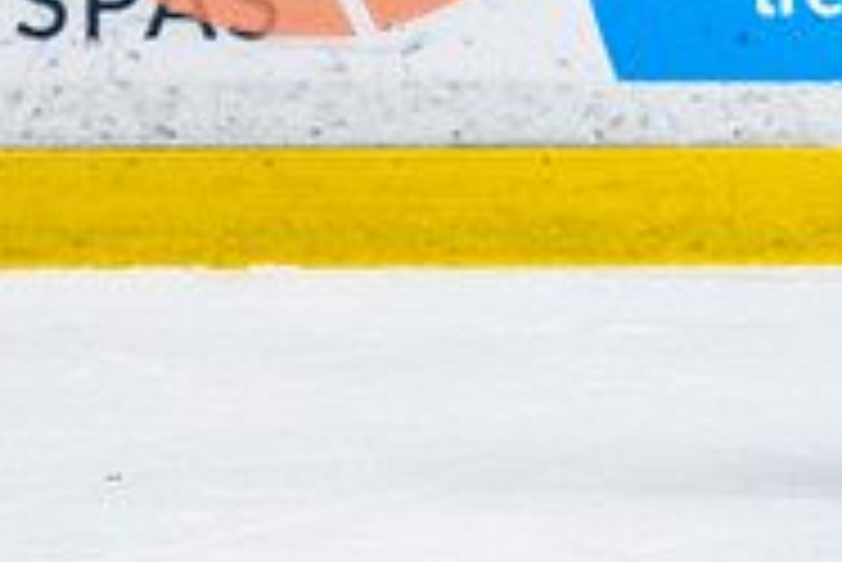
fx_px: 19053
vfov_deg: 1.7
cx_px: 1037
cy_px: -229
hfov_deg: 2.5
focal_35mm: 814
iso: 2500
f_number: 3.2
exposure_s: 1/800
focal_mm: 150
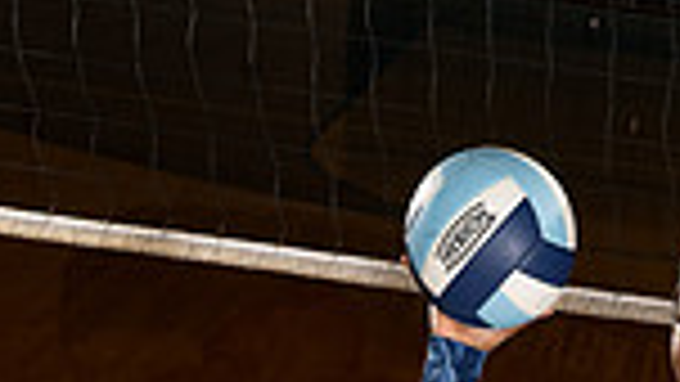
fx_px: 1912
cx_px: 626
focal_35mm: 106
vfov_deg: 9.8
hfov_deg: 19.8
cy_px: 966
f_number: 6.3
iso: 250
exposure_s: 1/250
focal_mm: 34
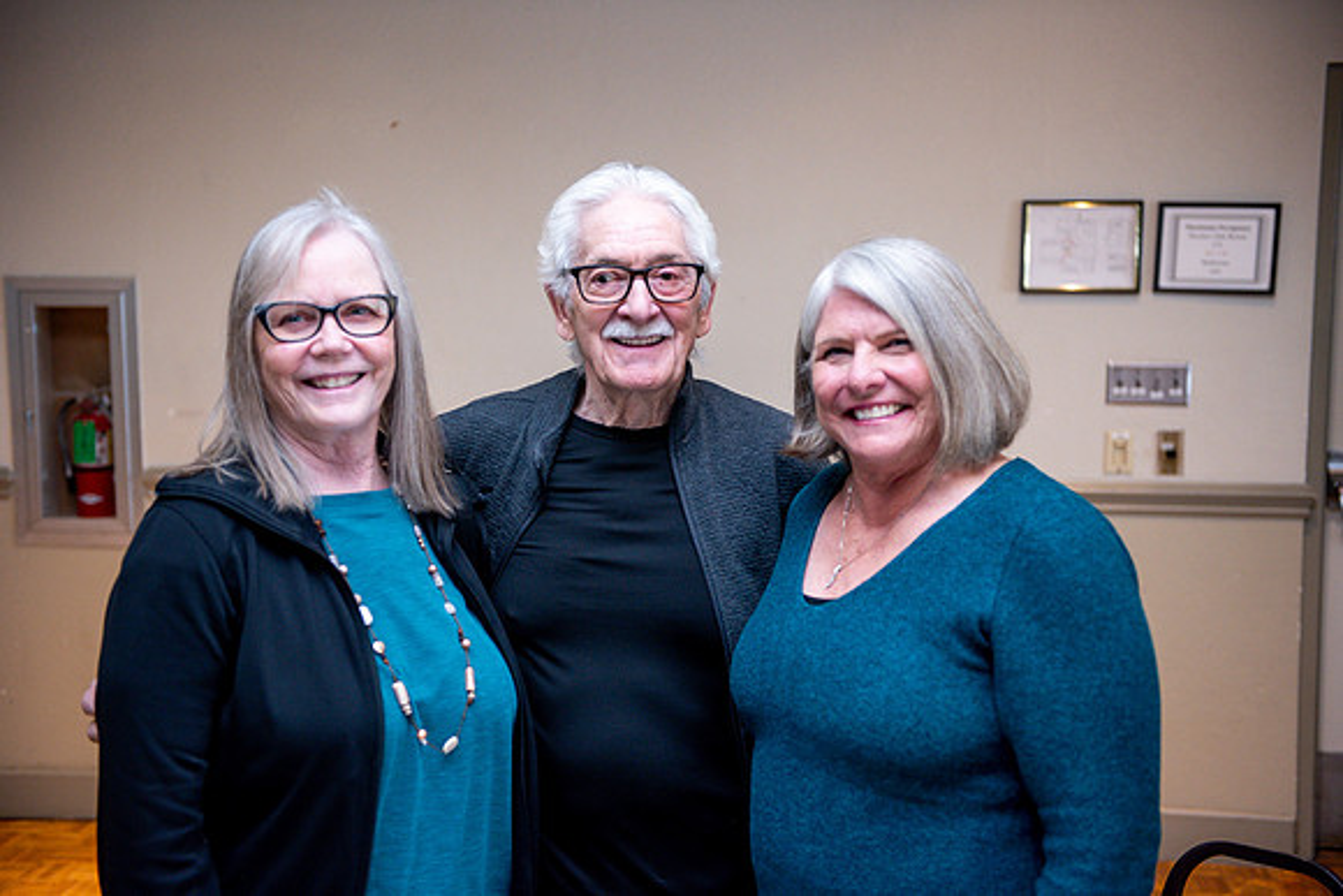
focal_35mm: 48
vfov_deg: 28.1
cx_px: 672
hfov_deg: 41.1
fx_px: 1791
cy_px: 448
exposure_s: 1/160
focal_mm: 48
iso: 2000
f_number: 2.8
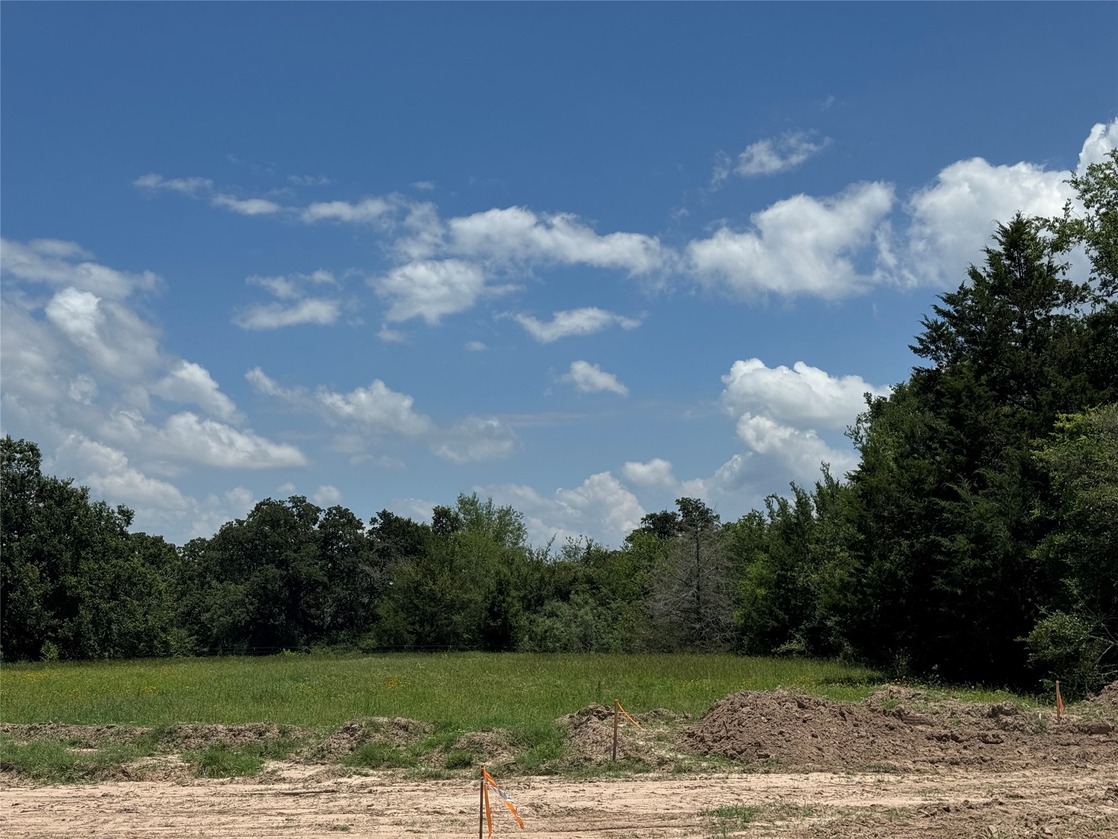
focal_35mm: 48
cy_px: 420
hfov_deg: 39.7
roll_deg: -1.8
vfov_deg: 30.3
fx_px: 1550
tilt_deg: +6.2
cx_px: 559
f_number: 1.78
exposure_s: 1/9009
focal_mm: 6.76
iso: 80
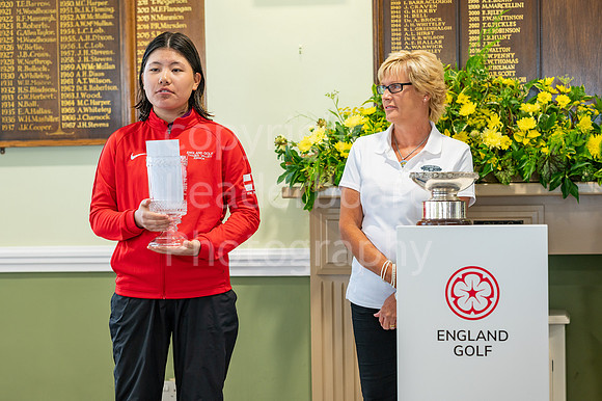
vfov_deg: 16.1
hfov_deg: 23.9
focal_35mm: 85
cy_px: 200
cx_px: 301
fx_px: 1421
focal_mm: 85
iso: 500
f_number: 2.8
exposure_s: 1/125
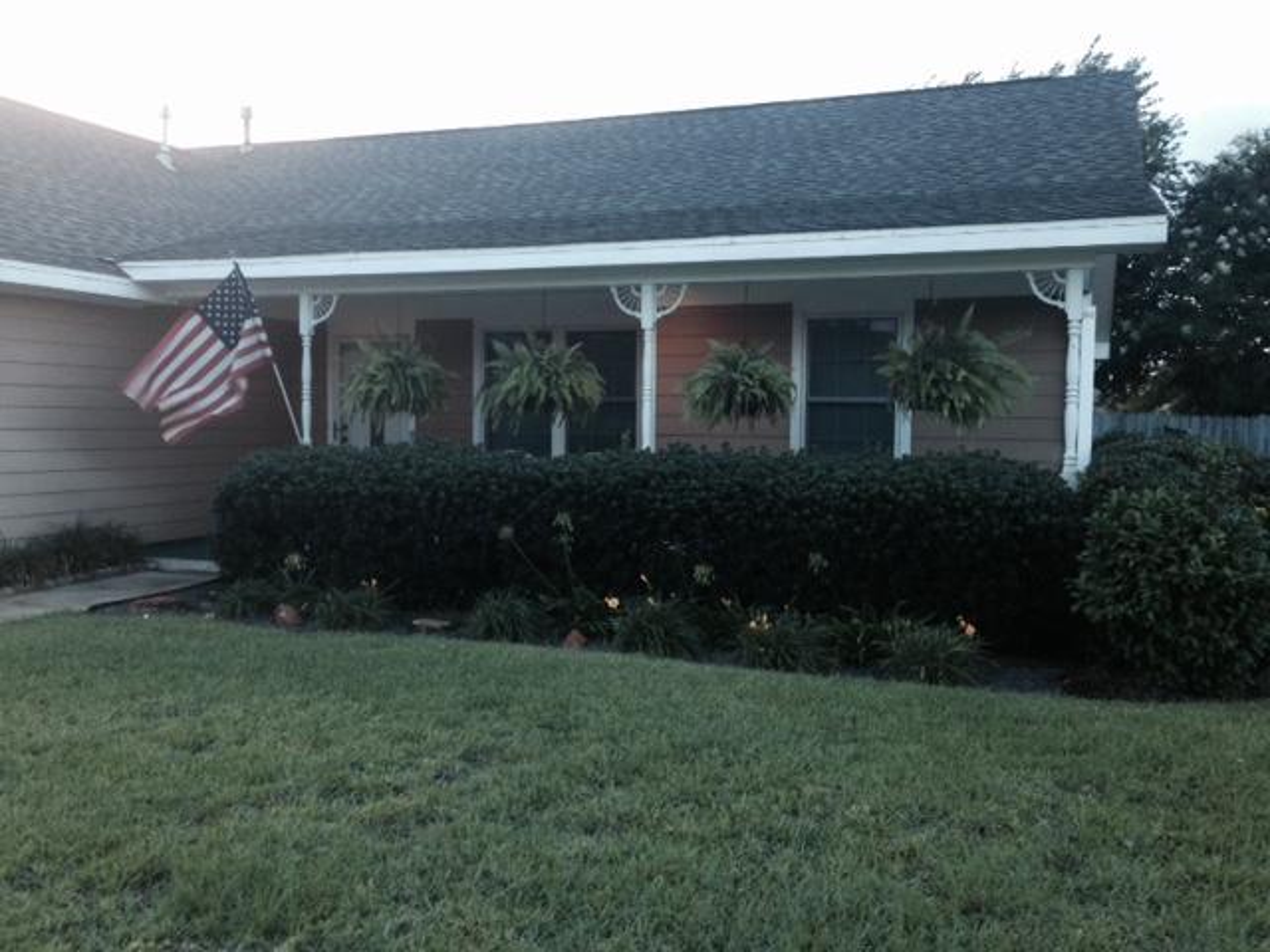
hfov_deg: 55.4
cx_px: 635
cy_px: 476
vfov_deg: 42.9
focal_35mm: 33
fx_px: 1211
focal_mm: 4.12
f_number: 2.4
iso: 64
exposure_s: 1/20
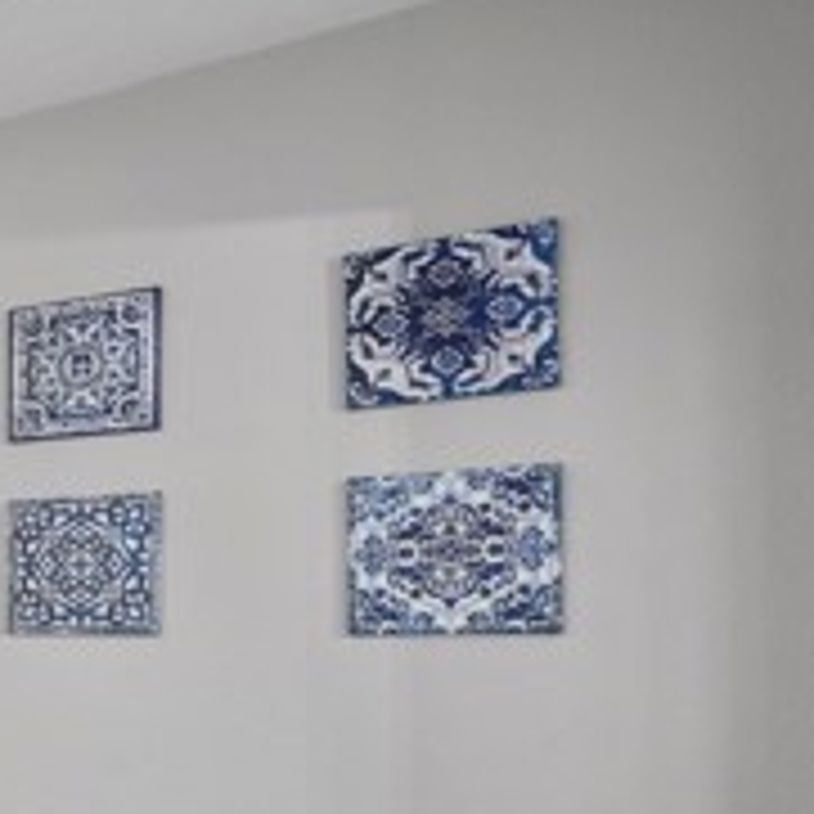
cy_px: 645
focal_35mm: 45
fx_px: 1197
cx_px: -558
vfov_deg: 36.3
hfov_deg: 23.9
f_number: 8
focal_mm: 15
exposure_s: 1/2.5
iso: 500
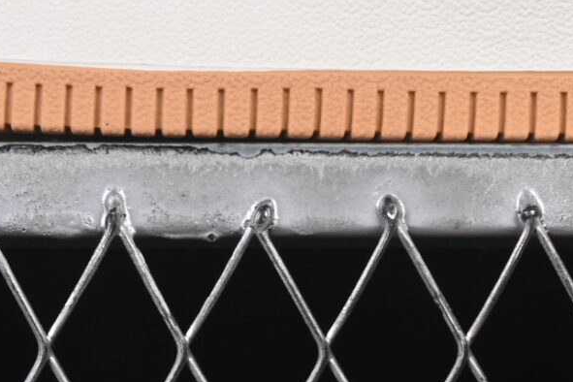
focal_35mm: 325
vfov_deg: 4.2
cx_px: 344
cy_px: -369
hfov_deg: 6.3
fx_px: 5173
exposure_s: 1/80
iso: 160
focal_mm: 50
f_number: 8
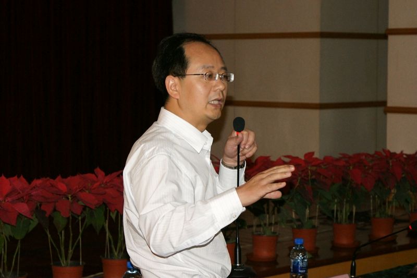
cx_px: 208
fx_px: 1042
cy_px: 139
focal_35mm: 90
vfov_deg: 15.2
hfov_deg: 22.6
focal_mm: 60
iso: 1600
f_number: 6.3
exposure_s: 1/100
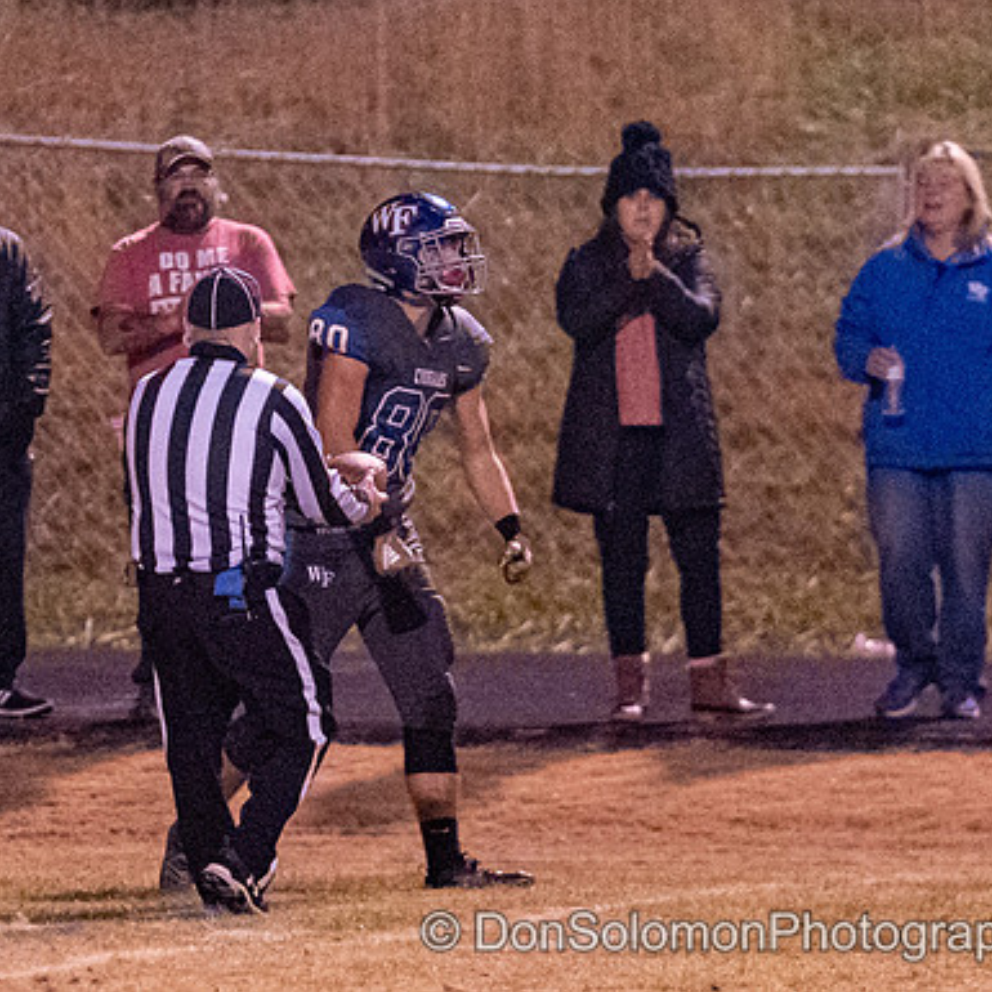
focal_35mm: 596
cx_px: 260
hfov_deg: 2.9
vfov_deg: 2.9
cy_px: 549
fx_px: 19324
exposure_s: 1/800
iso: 10000
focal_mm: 200
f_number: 2.8
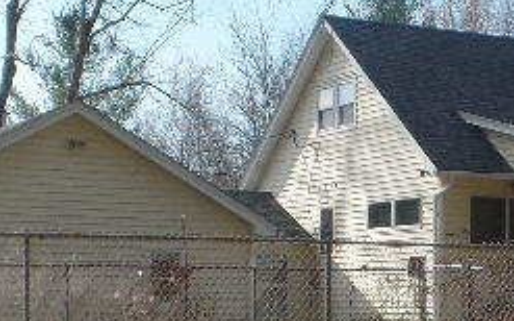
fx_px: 1414
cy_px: 398
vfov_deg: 12.6
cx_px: 381
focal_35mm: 101
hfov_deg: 20.5
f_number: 3.5
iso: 80
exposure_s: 1/750
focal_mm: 4.1
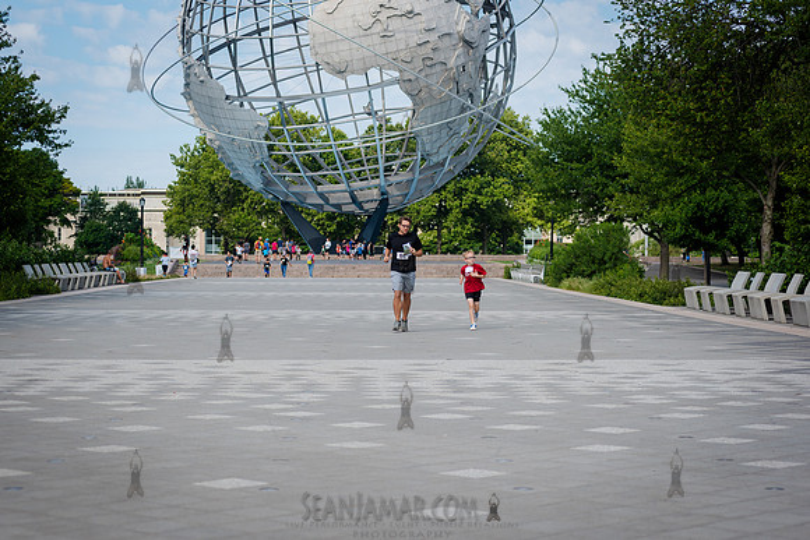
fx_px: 1801
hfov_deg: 25.3
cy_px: 270
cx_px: 405
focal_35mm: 80
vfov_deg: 17.1
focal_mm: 80
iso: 200
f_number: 4
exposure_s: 1/1600
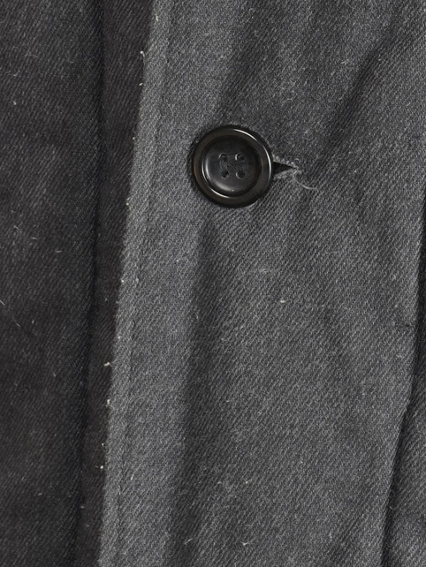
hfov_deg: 7.2
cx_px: 338
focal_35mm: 207
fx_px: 3394
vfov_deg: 9.1
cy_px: -478
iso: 400
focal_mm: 32
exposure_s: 1/8
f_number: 7.1
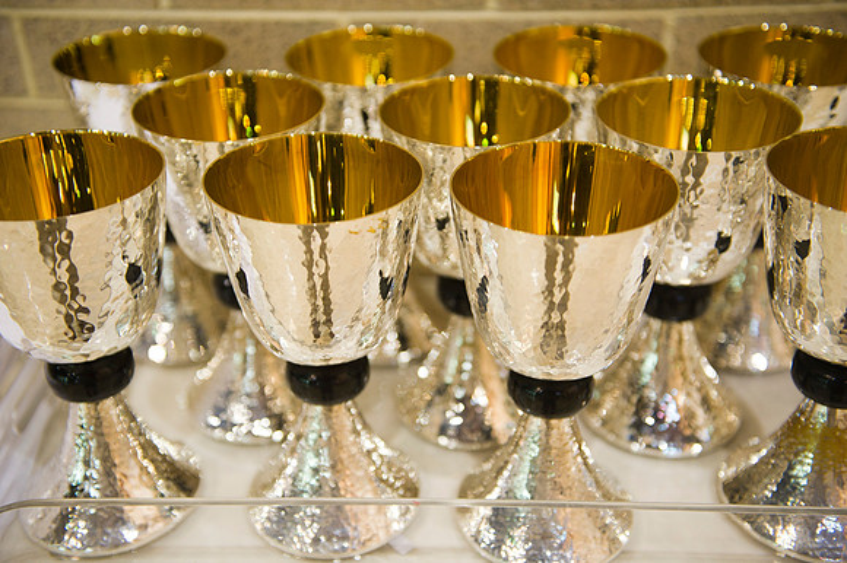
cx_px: 424
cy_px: 282
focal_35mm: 45
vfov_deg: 29.8
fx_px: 1058
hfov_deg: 43.6
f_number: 2.8
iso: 1600
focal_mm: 45
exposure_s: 1/125
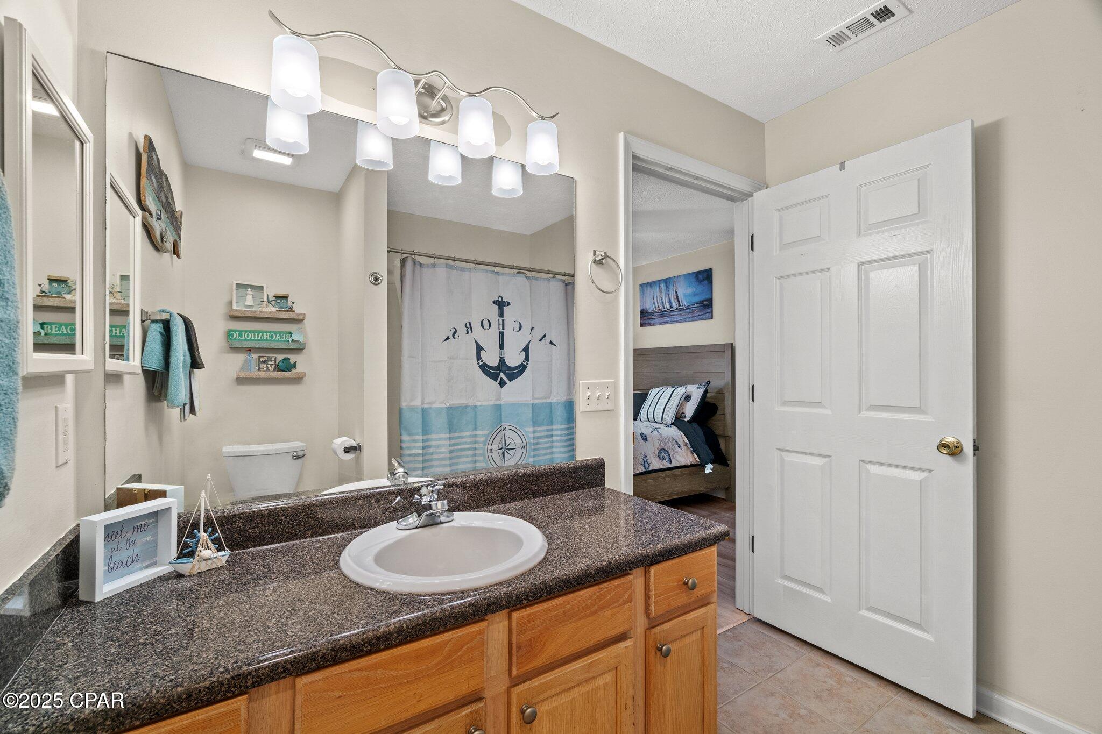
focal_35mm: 15
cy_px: 367
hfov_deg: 100.4
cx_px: 551
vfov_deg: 77.3
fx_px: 459
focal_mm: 10
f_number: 8
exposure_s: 1.3
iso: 400
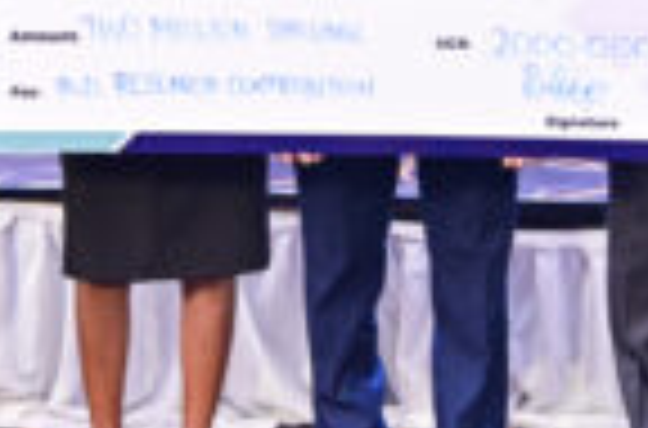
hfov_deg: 12.6
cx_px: 346
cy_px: -232
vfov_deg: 8.2
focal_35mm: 163
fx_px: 2924
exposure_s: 1/200
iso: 1000
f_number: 4.5
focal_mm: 52
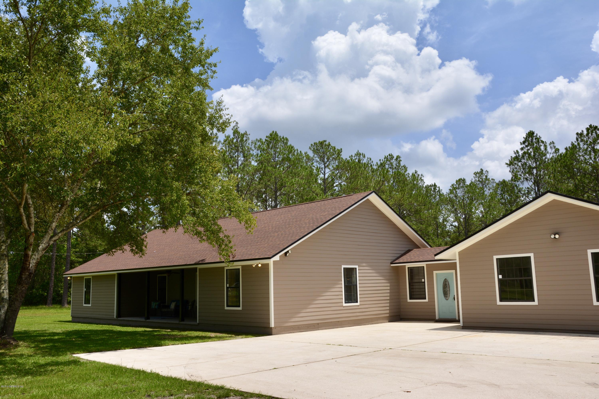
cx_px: 300
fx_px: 549
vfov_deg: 40.0
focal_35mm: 33
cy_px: 200
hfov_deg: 57.2
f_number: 11
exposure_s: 1/200
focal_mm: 22
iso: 100
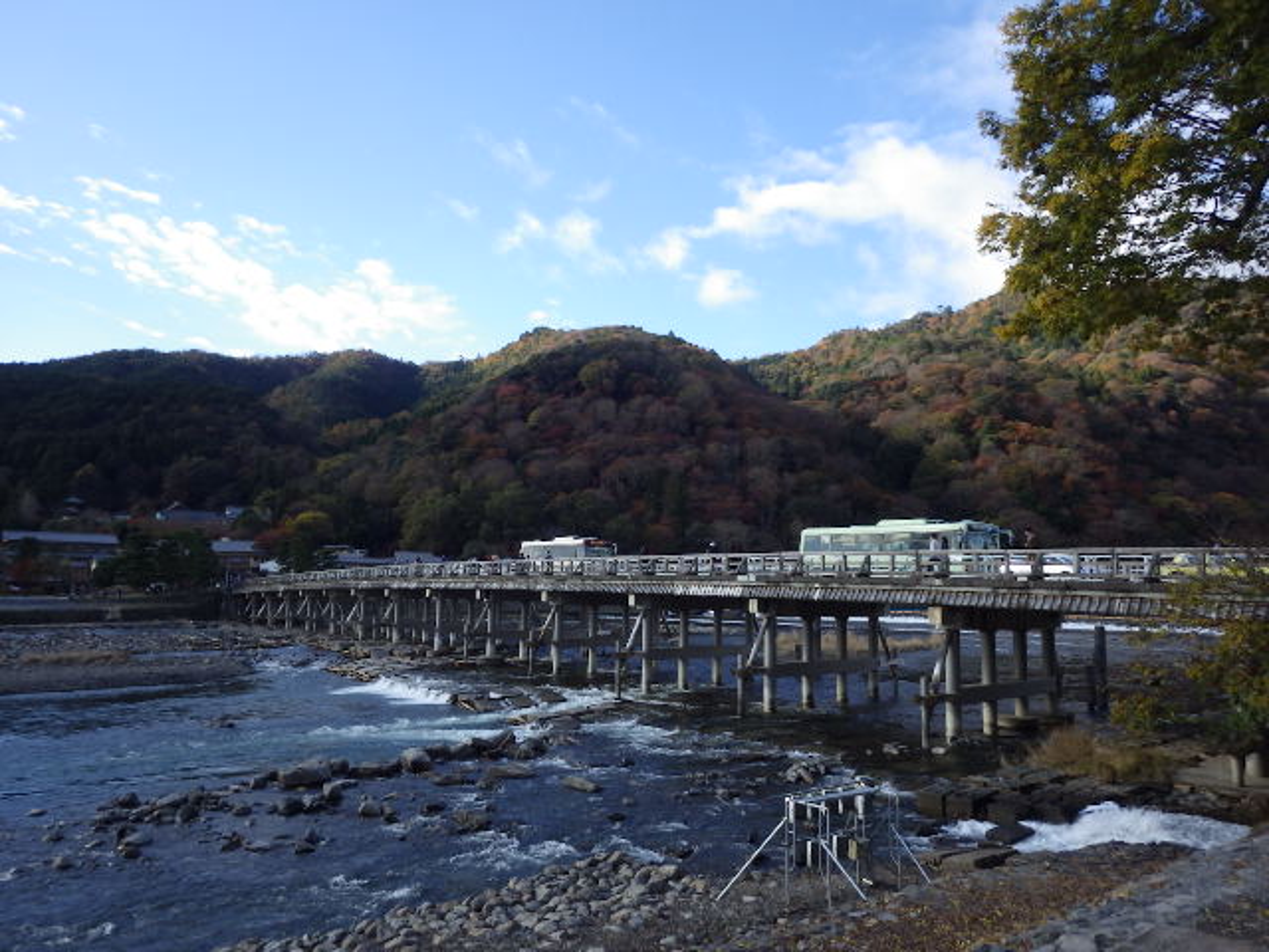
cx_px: 634
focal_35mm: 25
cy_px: 476
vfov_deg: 54.9
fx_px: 916
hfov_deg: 69.4
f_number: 2.8
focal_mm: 4.5
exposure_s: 1/800
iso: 125
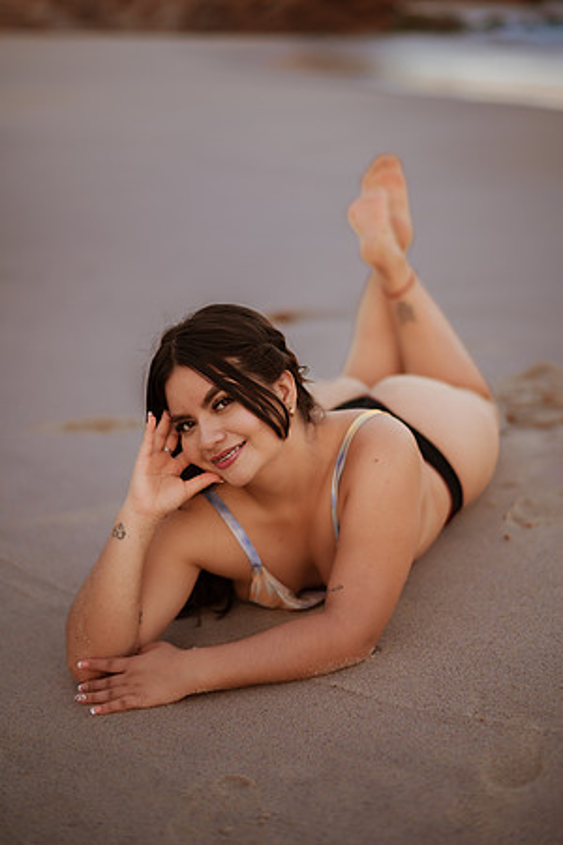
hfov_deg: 23.4
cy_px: 422
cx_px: 282
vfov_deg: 34.5
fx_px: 1360
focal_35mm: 58
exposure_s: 1/400
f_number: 1.4
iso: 125
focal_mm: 58
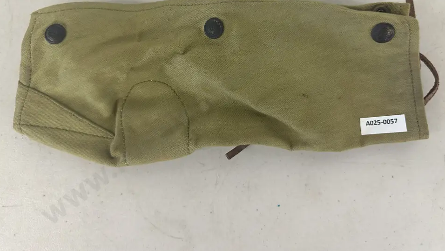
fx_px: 330
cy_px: 77
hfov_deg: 67.9
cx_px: 236
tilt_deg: -81.6
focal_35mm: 28
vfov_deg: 40.8
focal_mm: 6.86
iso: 125
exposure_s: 1/50
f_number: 1.78
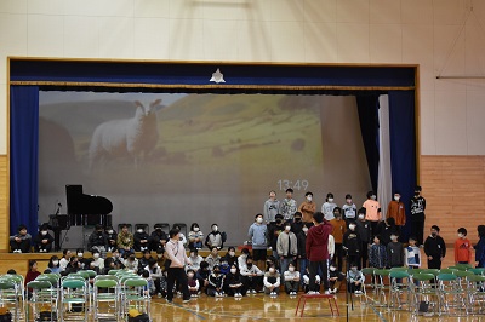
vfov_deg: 16.5
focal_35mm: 82
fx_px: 1111
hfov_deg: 24.6
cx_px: 242
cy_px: 161
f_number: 5.6
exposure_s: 1/60
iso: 2500
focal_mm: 55
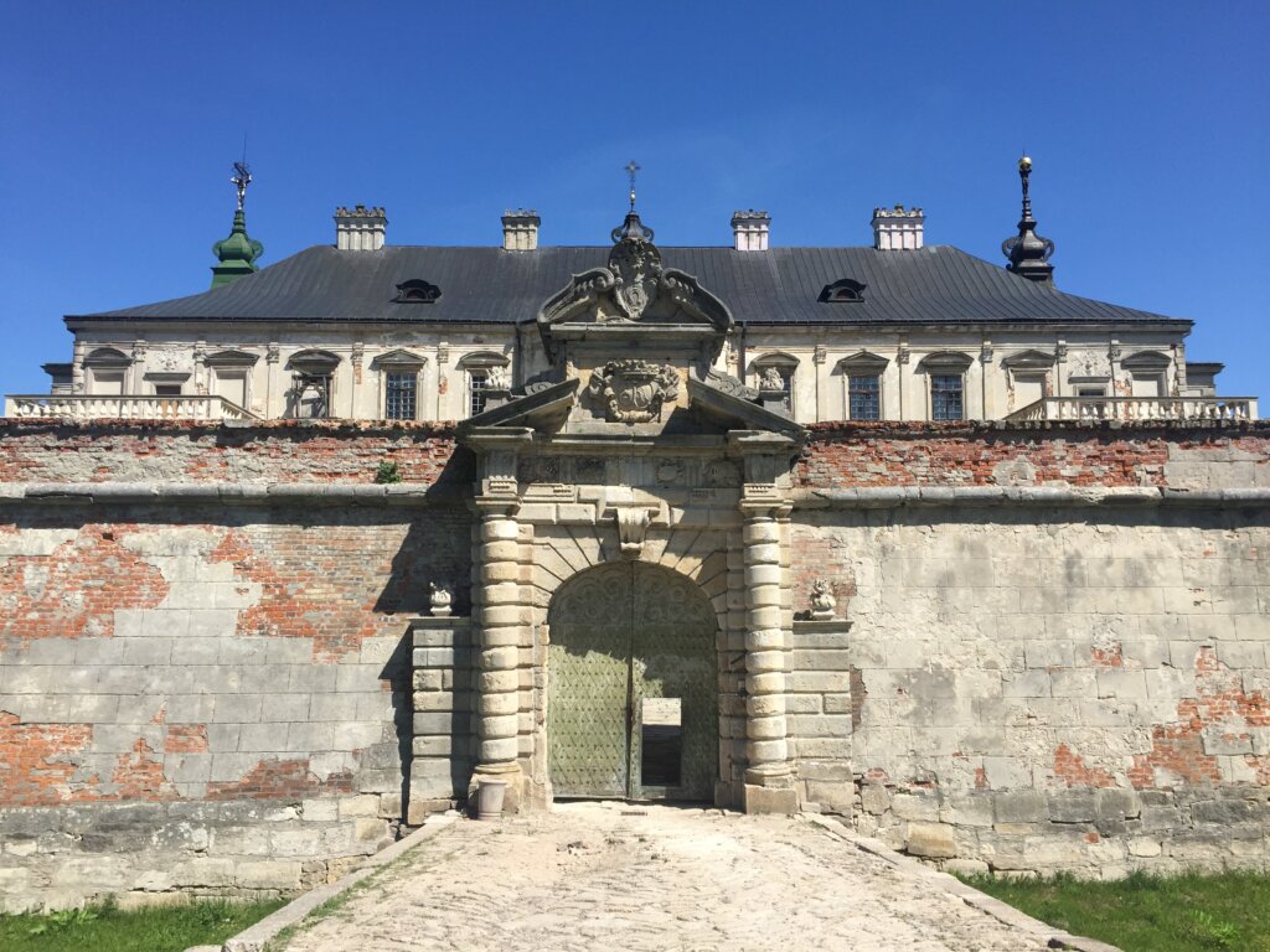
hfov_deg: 61.7
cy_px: 476
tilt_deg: +6.3
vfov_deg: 48.2
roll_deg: -1.4
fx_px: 1064
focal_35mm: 29
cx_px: 635
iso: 32
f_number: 2.2
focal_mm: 4.15
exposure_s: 1/2198
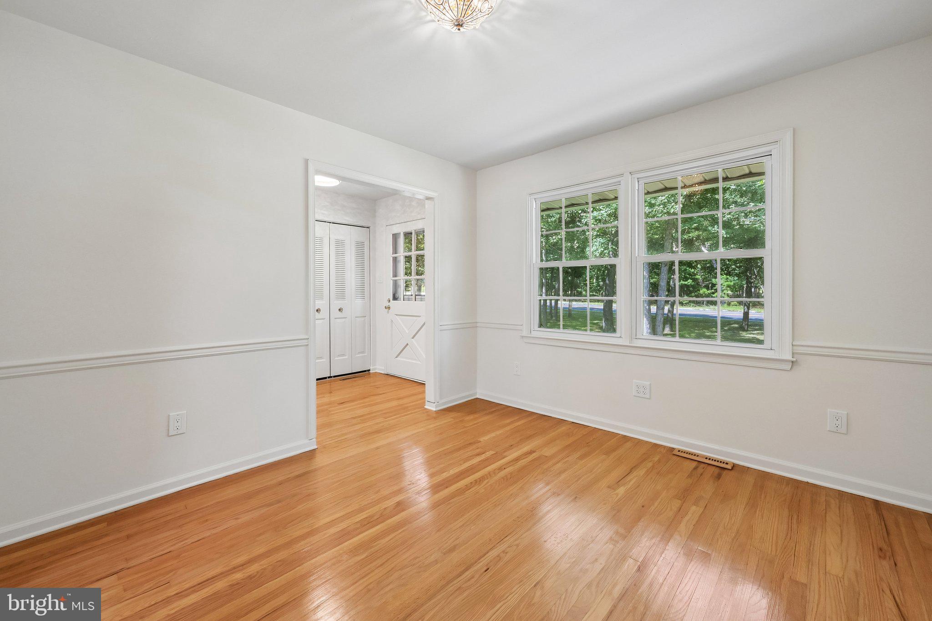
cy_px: 310
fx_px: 362
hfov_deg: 104.3
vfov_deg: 81.2
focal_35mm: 14
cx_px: 466
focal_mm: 14
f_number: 11
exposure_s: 1/20
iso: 400
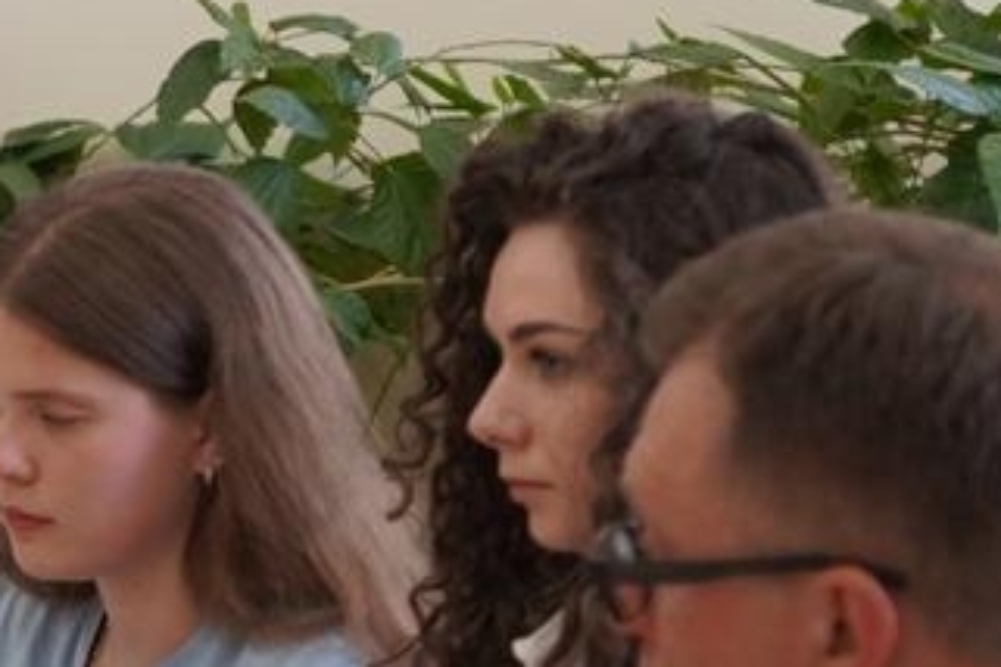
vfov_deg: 4.2
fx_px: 9092
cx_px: -1279
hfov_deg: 6.1
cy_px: 439
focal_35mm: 327
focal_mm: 70
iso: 1000
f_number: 4
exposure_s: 1/160
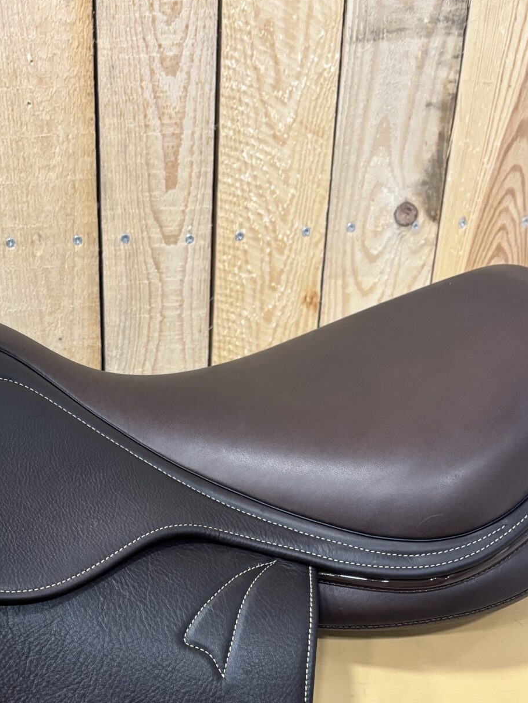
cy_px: 638
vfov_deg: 33.1
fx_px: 1118
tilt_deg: -34.1
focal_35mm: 55
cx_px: 101
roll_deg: +1.0
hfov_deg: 26.1
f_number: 1.6
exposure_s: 1/50
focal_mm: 5.96
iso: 200
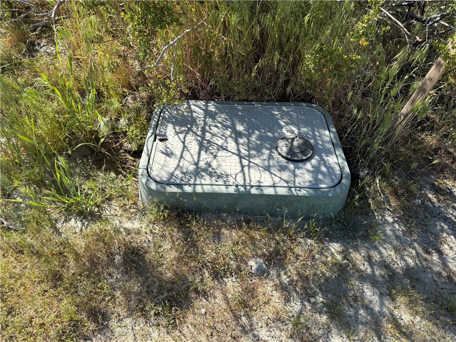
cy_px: 171
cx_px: 228
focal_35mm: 24
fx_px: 316
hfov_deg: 71.6
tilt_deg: -45.6
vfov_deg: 56.8
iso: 80
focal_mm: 6.76
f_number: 1.78
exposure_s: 1/1770
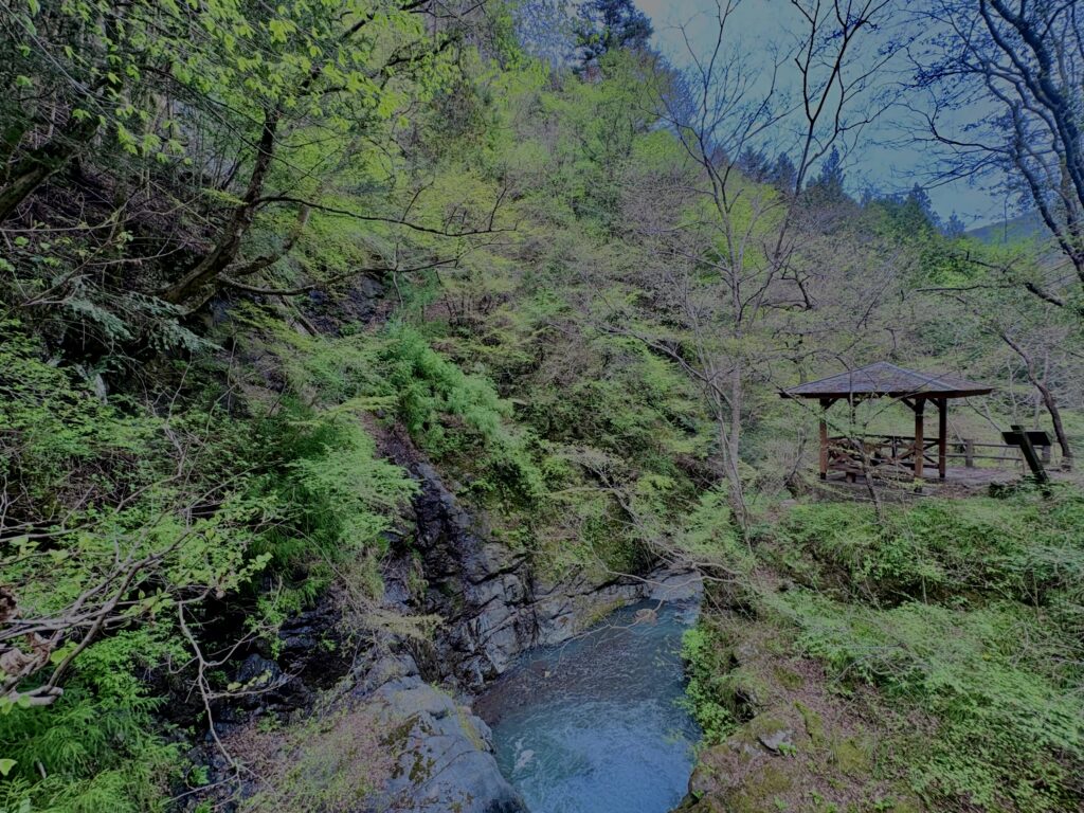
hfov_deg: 102.1
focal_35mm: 14
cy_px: 406
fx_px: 438
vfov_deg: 85.7
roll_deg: +1.8
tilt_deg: -2.6
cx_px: 542
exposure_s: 1/99
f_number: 2.2
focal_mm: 2.22
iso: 80
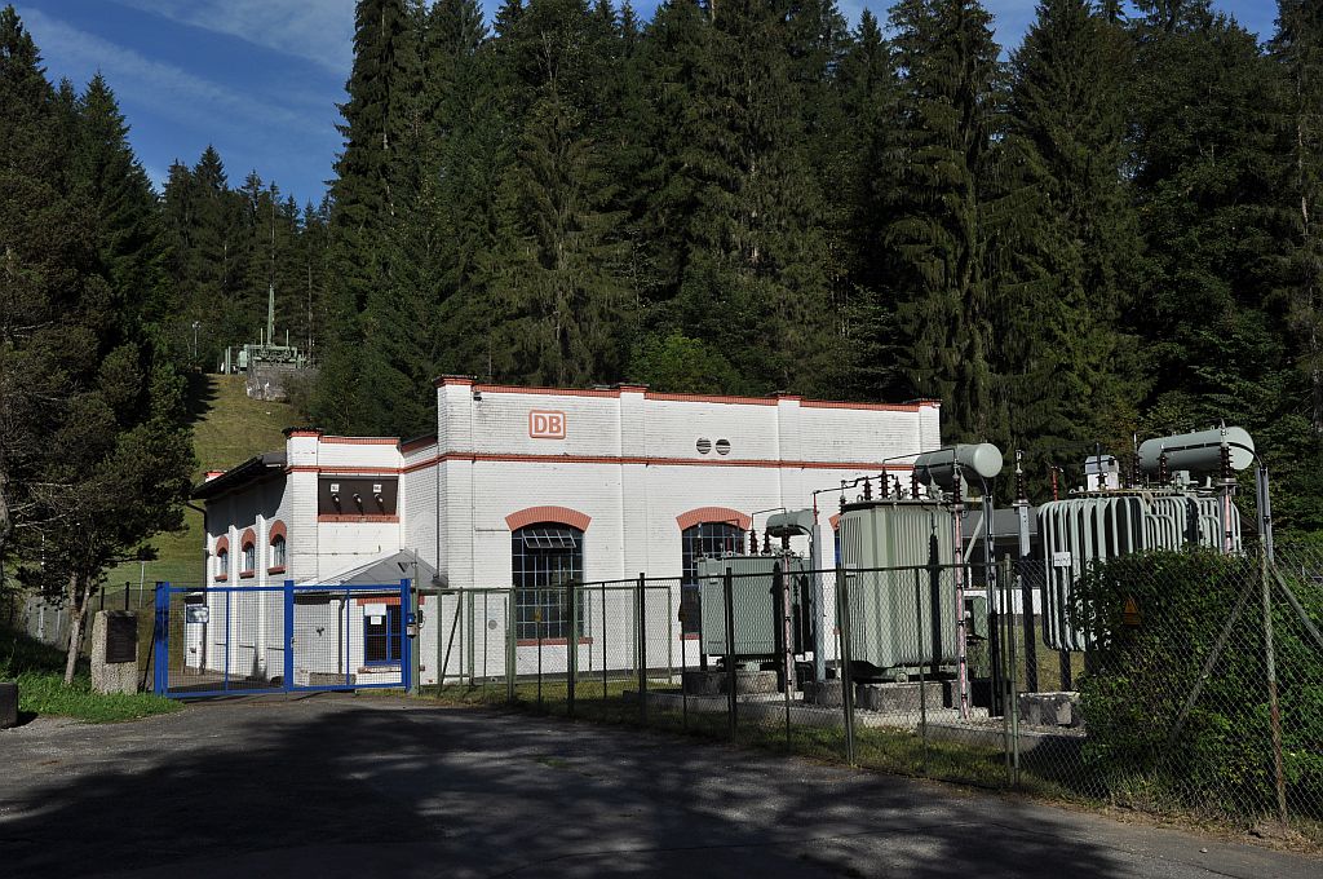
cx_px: 662
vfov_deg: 34.1
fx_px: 1431
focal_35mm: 39
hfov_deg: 49.6
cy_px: 440
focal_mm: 26
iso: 200
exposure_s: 1/640
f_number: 13
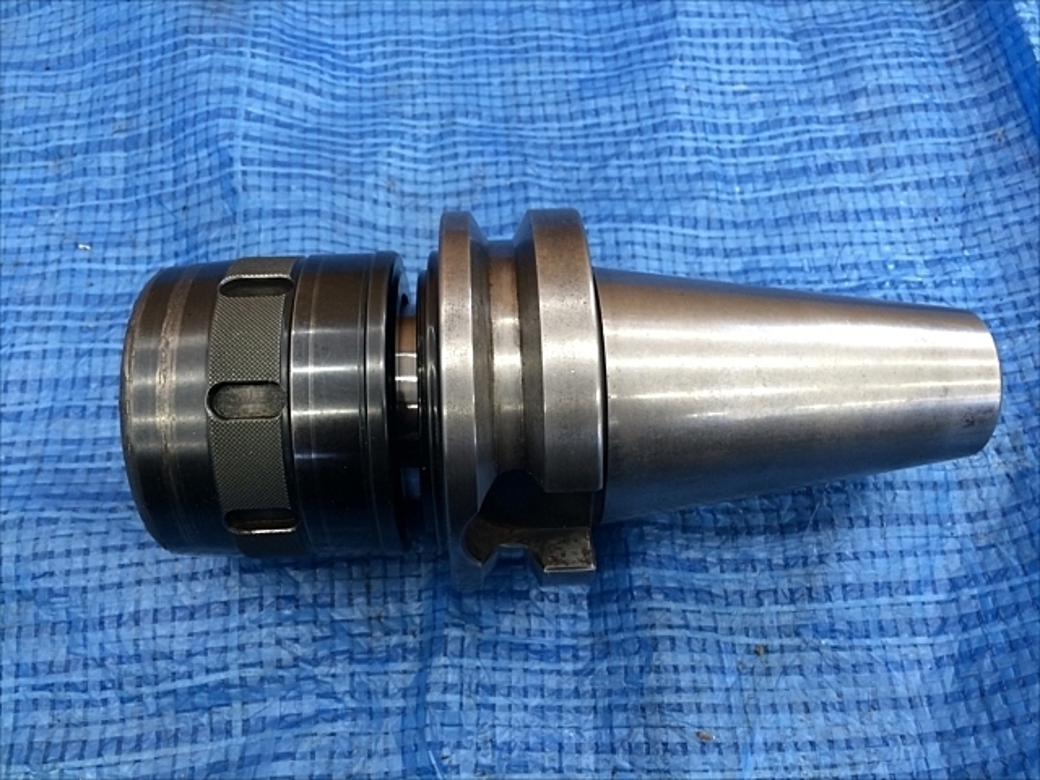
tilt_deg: -66.9
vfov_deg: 48.2
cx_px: 520
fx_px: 871
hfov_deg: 61.7
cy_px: 390
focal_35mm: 29
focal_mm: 4.15
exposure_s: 1/30
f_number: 2.2
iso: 80
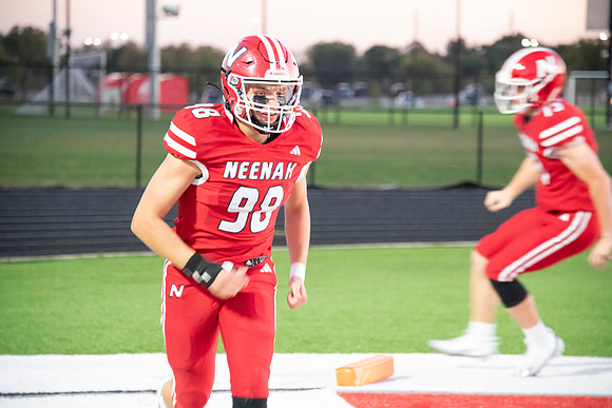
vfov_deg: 7.6
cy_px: 204
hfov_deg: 11.4
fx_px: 3061
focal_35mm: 180
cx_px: 306
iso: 8000
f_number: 5.6
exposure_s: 1/160
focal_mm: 180
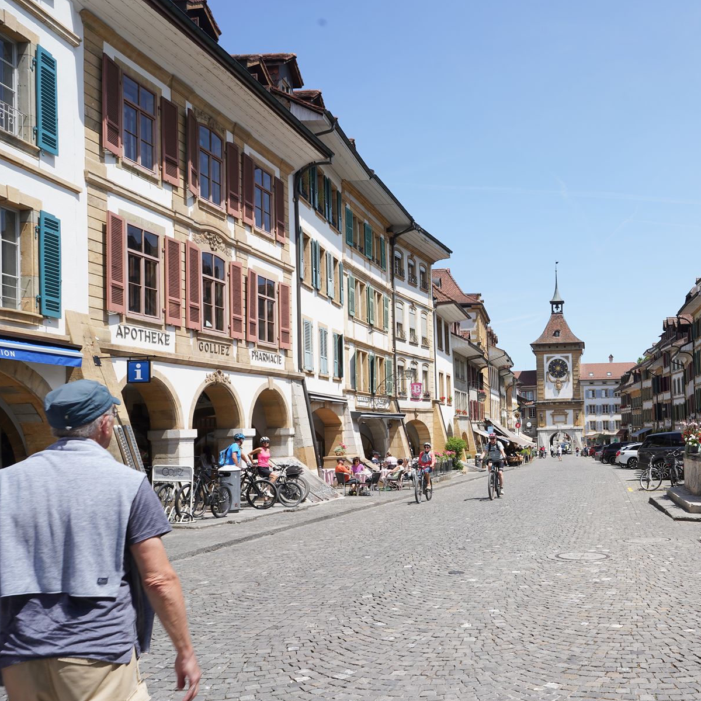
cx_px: 582
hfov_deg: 45.5
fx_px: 779
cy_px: 388
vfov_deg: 48.4
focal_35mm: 34
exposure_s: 1/100
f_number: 13
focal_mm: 24
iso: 100
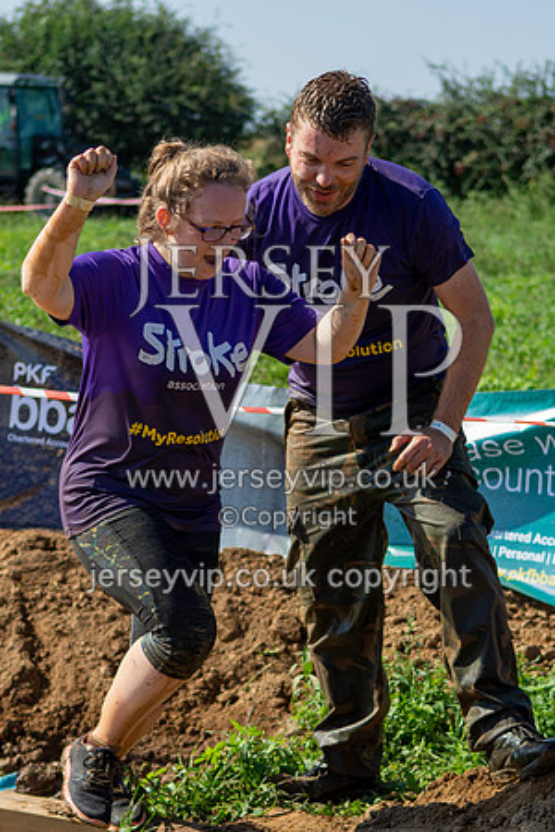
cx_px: 288
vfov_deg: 20.2
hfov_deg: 13.5
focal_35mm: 101
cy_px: 416
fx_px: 2341
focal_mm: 45
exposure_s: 1/2000
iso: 100
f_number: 3.2
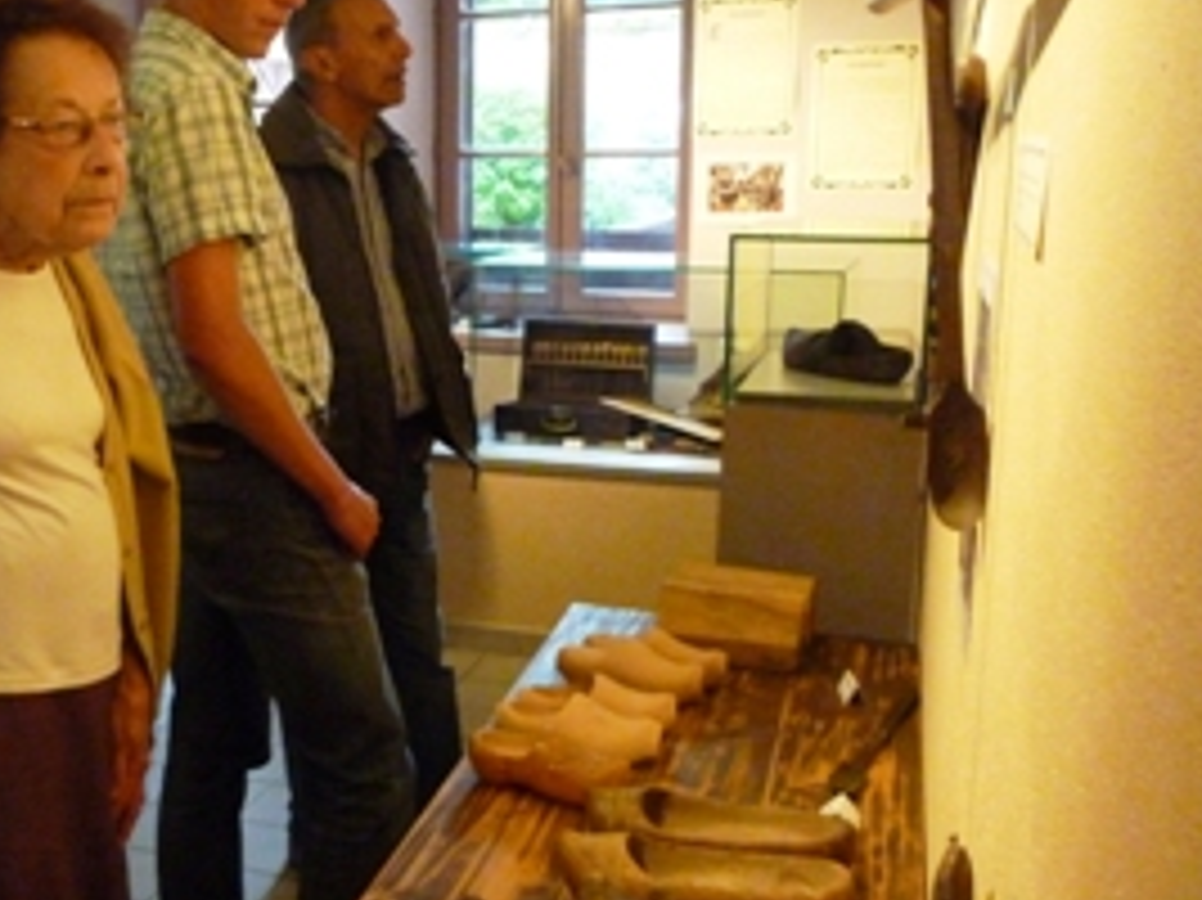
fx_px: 1458
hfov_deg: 43.3
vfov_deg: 34.3
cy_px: 436
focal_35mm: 42
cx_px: 288
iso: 800
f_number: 3.1
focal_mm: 4.5
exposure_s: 1/60
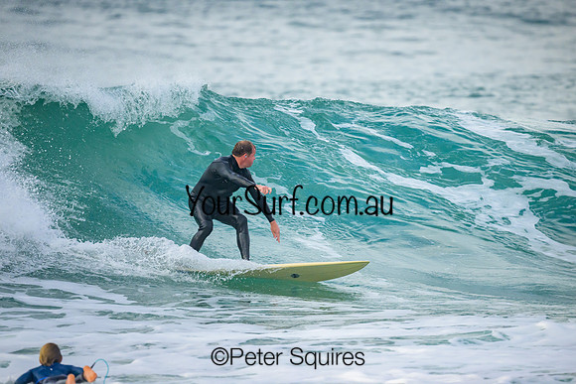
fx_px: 12802
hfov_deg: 2.6
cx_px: 288
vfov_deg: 1.7
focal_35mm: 800
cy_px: 192
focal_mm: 800
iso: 1400
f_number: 6.3
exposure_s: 1/2000
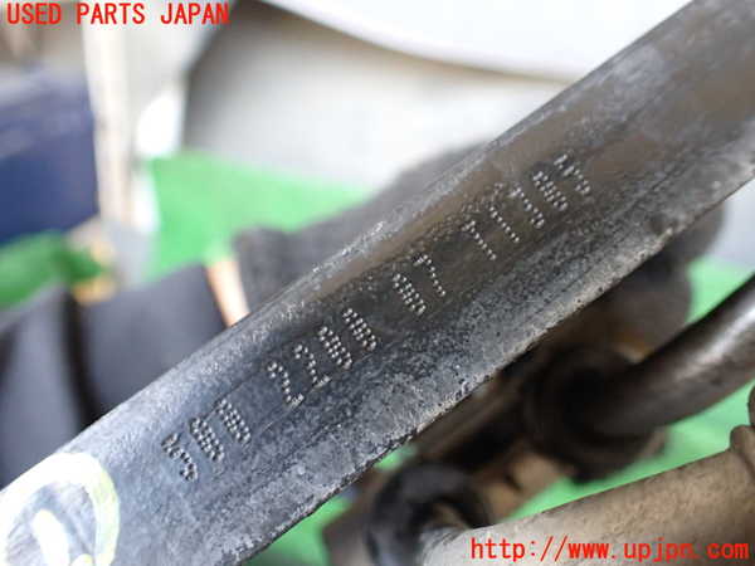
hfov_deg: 60.0
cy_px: 283
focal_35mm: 30
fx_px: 654
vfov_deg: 46.8
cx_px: 378
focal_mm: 5.4
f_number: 2.3
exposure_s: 1/80
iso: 800
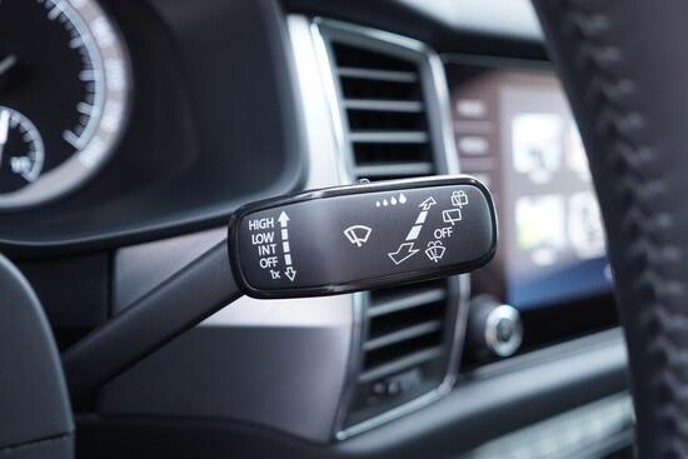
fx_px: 688
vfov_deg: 36.9
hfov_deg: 53.1
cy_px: 230
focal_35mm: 36
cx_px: 344
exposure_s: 1/40
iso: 640
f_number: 2.8
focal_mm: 24
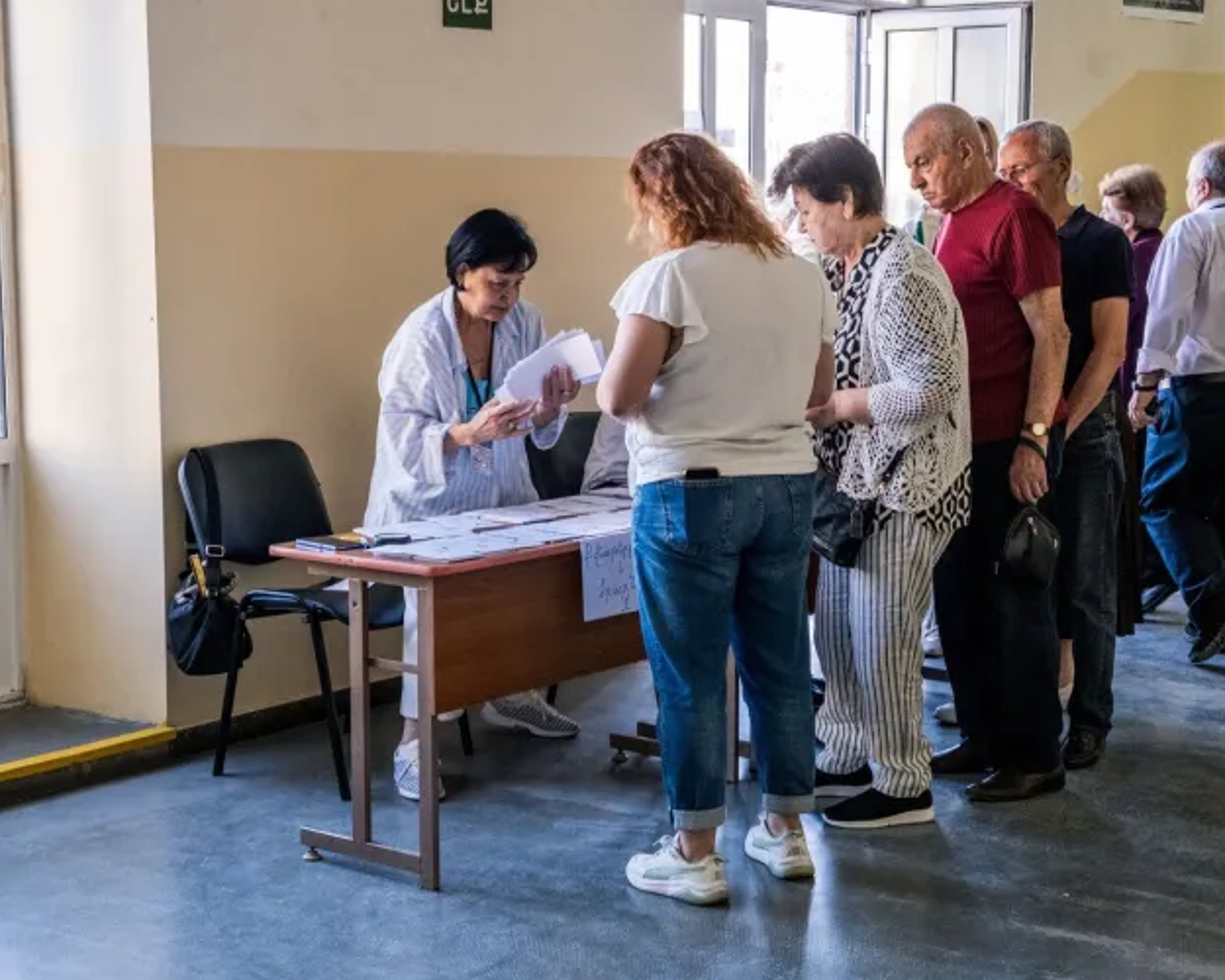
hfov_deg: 33.0
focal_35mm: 57
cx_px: 590
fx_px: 2067
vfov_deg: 26.7
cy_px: 492
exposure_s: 1/160
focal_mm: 33
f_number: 4.5
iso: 2000
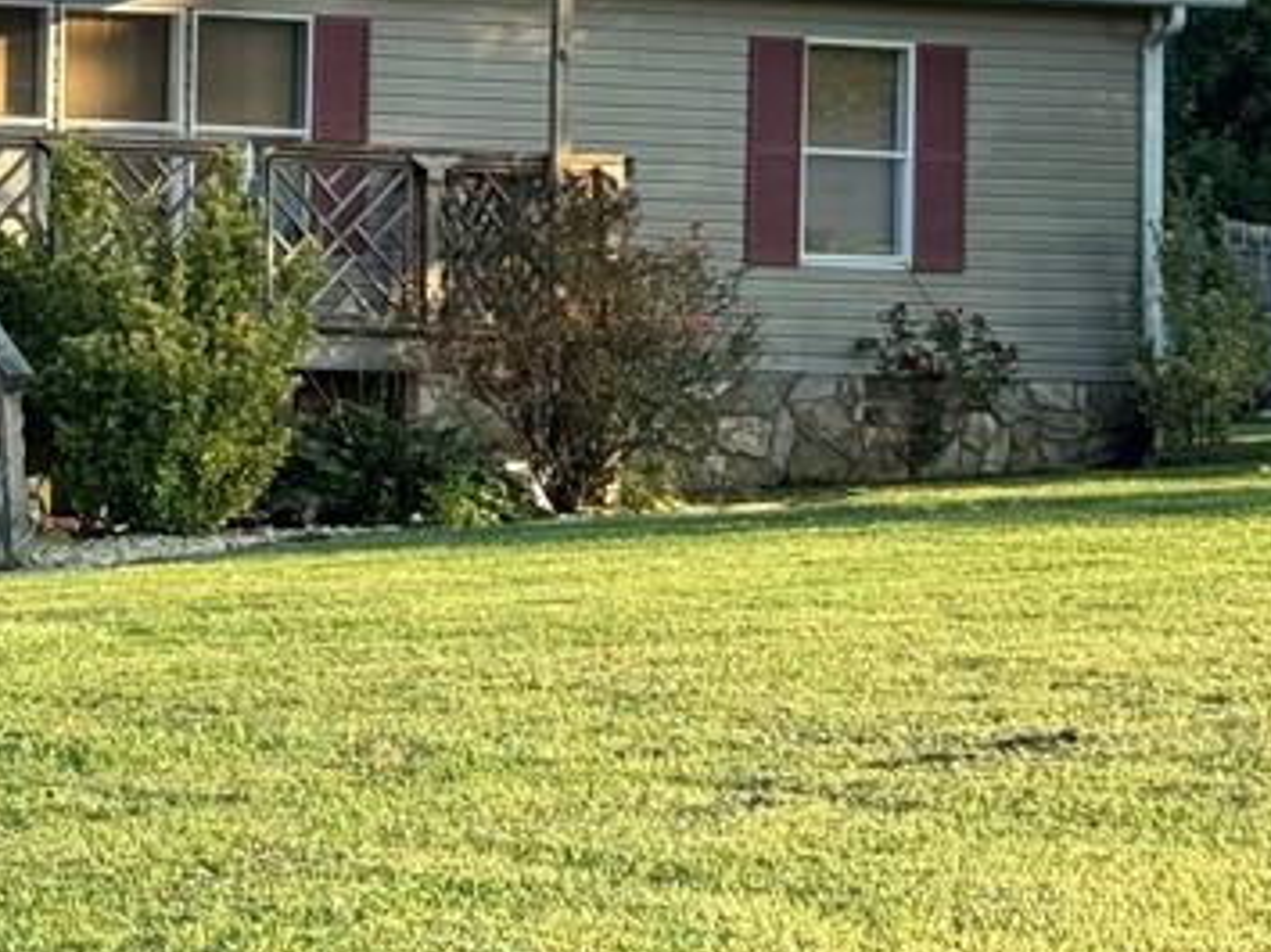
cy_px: 25
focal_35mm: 139
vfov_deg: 10.6
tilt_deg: +2.4
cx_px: -244
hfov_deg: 13.8
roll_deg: -1.8
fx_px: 5100
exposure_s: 1/739
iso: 64
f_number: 1.78
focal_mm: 6.76
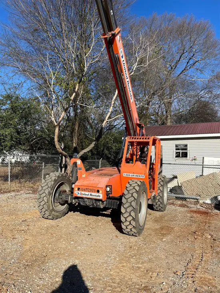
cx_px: 110
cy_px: 146
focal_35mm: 26
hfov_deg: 53.1
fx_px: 220
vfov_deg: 67.3
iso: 50
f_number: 1.6
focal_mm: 4.2
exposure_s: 1/4651
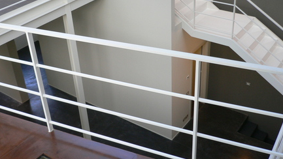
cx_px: 129
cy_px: 60
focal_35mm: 44
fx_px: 330
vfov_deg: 27.1
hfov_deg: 46.3
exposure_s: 1/25
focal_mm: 5.8
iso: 100
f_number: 2.8
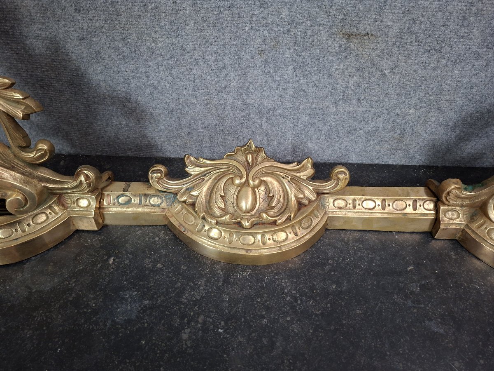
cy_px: 186
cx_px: 247
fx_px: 328
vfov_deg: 58.9
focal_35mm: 23
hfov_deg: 73.9
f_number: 1.8
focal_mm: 5.54
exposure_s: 1/25
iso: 500
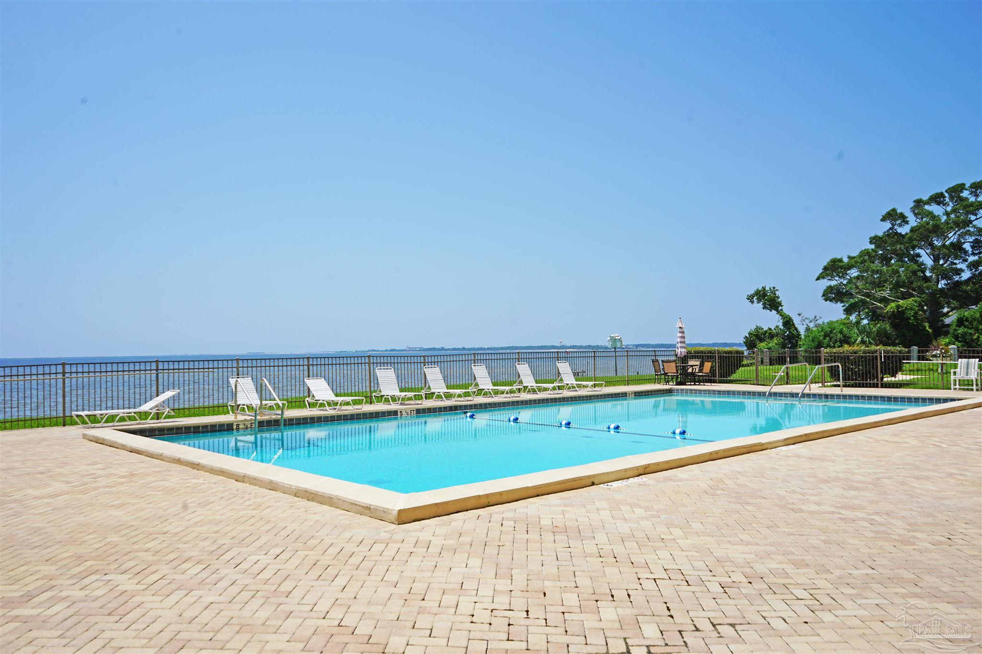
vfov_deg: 46.4
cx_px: 491
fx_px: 764
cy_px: 327
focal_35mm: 28
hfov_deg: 65.5
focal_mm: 28
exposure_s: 1/320
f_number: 11
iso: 100
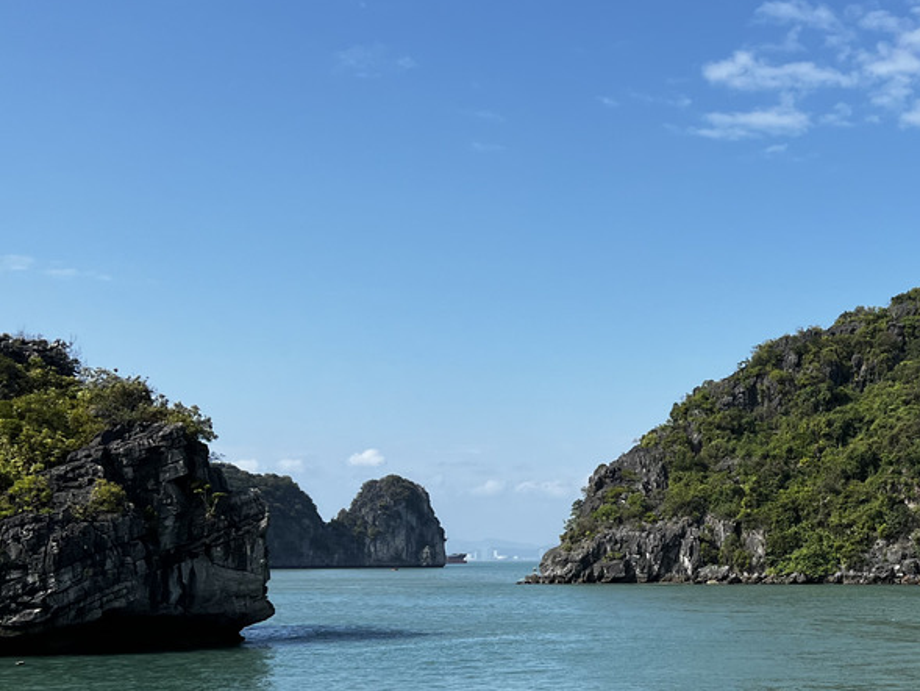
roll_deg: +0.0
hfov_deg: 34.2
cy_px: 544
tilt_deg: +1.3
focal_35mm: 53
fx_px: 1409
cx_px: 825
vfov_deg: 27.0
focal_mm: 5.7
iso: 50
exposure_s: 1/4115
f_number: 1.5
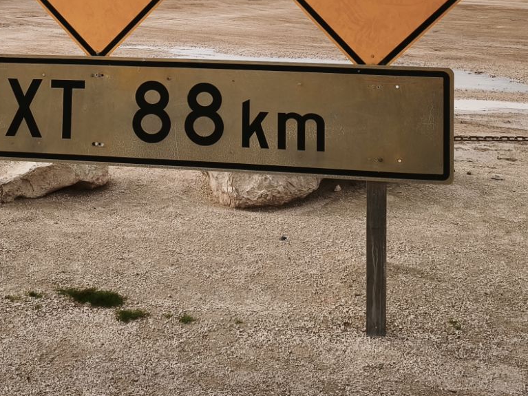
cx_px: 174
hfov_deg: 31.9
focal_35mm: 60
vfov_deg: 23.0
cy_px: -37
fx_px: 915
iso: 50
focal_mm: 6.45
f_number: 1.62
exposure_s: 1/1594
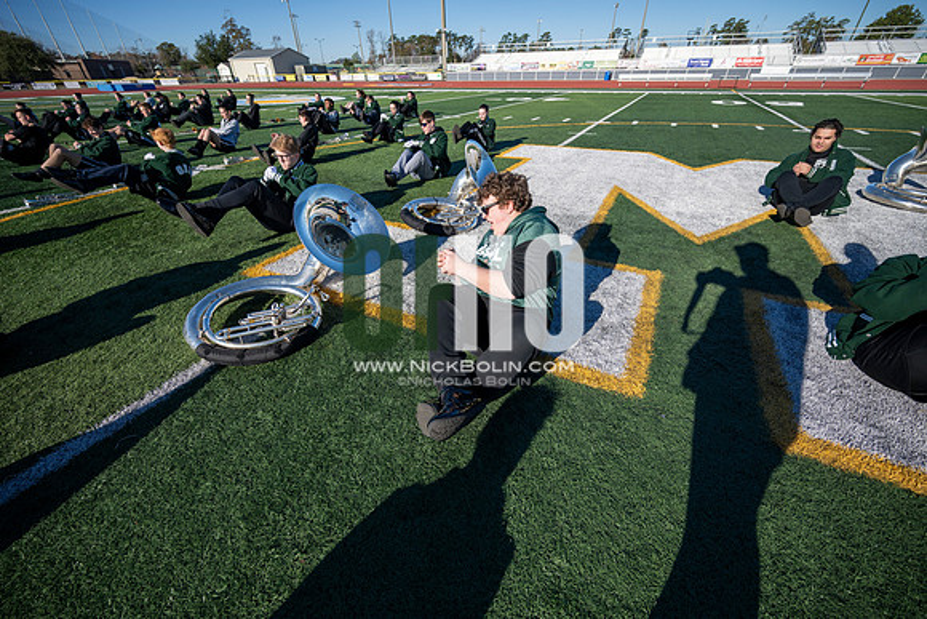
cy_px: 310
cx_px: 464
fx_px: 361
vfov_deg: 81.2
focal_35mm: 14
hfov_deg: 104.2
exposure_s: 1/2000
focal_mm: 14
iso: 160
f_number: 4
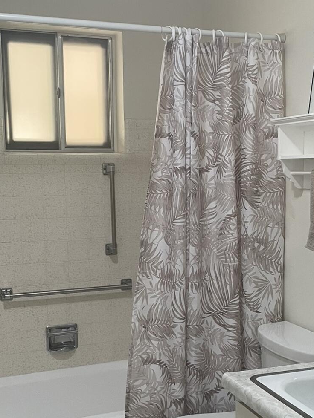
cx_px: 209
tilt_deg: -7.2
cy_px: 259
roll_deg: +0.7
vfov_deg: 36.0
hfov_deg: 27.4
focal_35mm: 53
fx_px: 641
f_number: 1.6
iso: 125
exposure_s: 1/89
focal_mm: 4.2
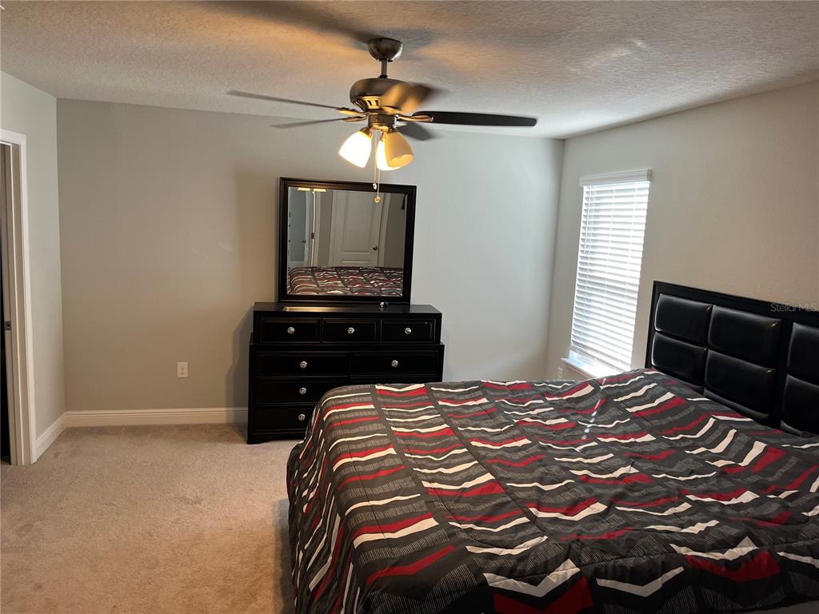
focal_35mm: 26
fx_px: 615
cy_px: 307
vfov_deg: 53.1
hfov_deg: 67.3
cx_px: 410
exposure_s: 1/60
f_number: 1.6
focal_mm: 5.1
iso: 80
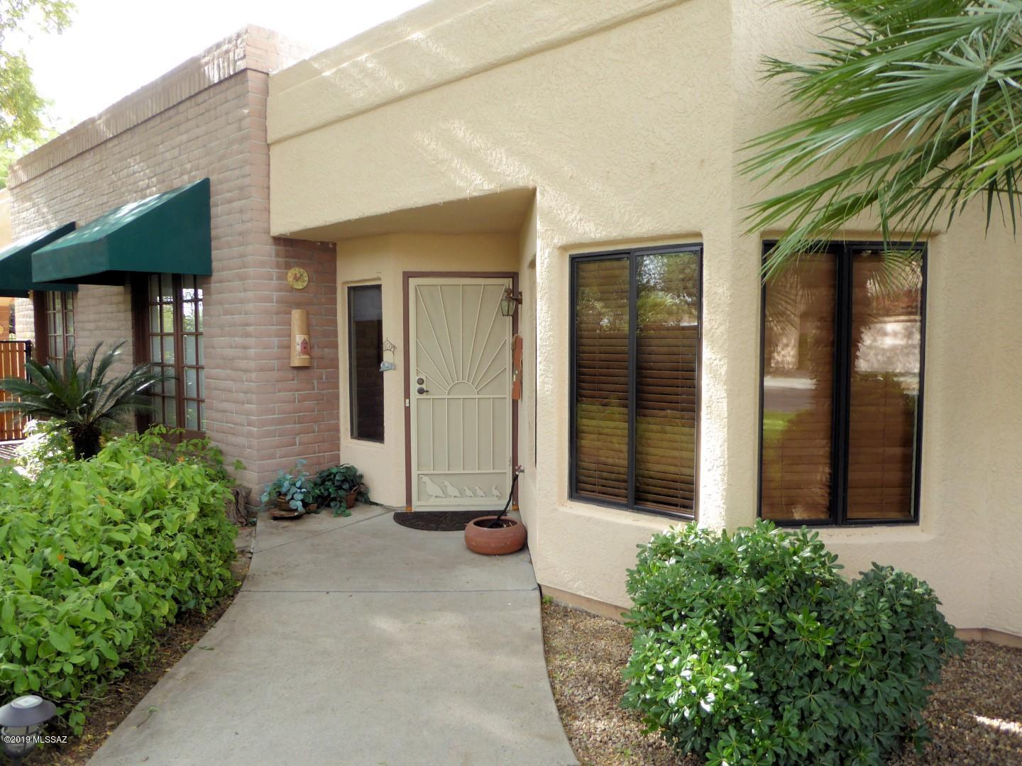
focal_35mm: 25
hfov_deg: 69.4
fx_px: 738
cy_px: 383
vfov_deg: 54.9
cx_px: 511
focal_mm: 4.3
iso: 100
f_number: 3.3
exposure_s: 1/100
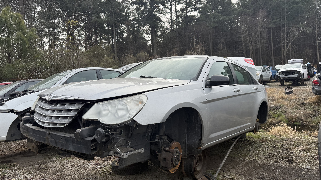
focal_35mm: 27
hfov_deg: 69.9
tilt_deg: +1.3
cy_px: 80
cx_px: 164
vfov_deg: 42.8
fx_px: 230
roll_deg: +3.0
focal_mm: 6.76
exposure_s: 1/2525
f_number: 1.78
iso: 80
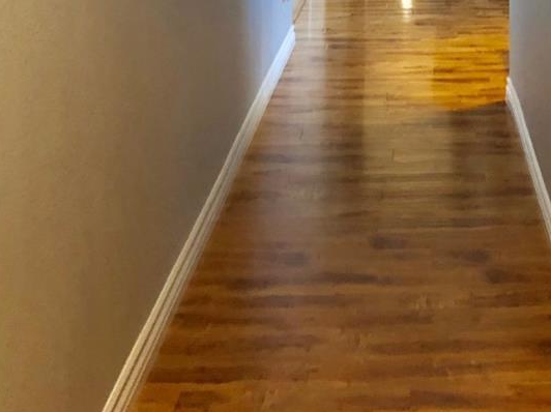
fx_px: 1256
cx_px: 451
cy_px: -147
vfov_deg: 17.3
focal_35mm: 79
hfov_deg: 24.3
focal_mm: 4
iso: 100
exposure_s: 1/13
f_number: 1.8
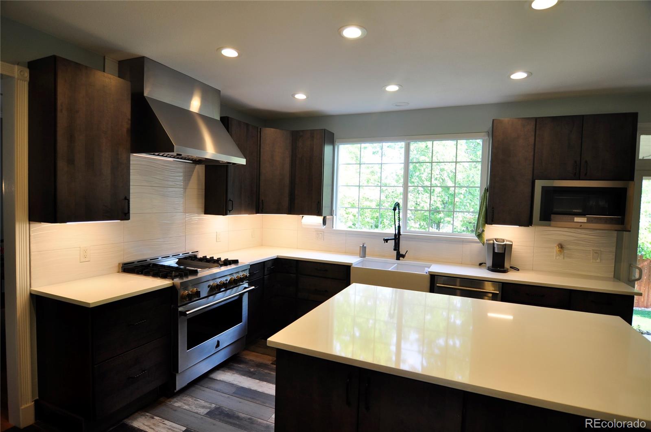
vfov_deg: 67.2
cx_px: 326
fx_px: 325
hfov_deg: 90.1
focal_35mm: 18
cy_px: 216
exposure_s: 1/40
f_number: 4
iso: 200
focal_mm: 12
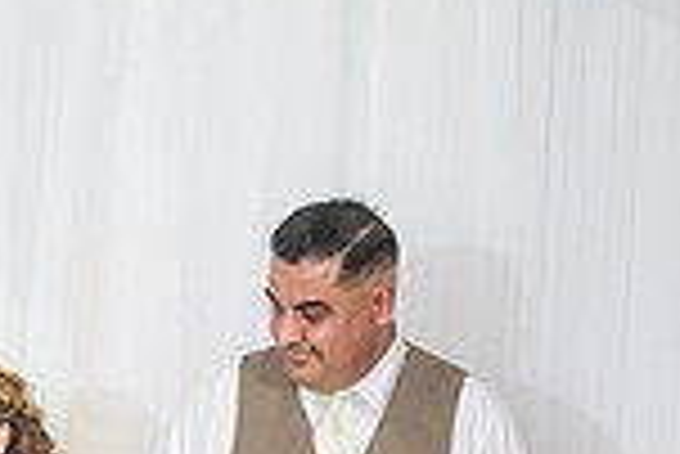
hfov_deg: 13.2
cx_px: -252
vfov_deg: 8.9
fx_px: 2817
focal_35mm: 149
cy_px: 796
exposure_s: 1/160
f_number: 4.5
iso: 1000
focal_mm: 32
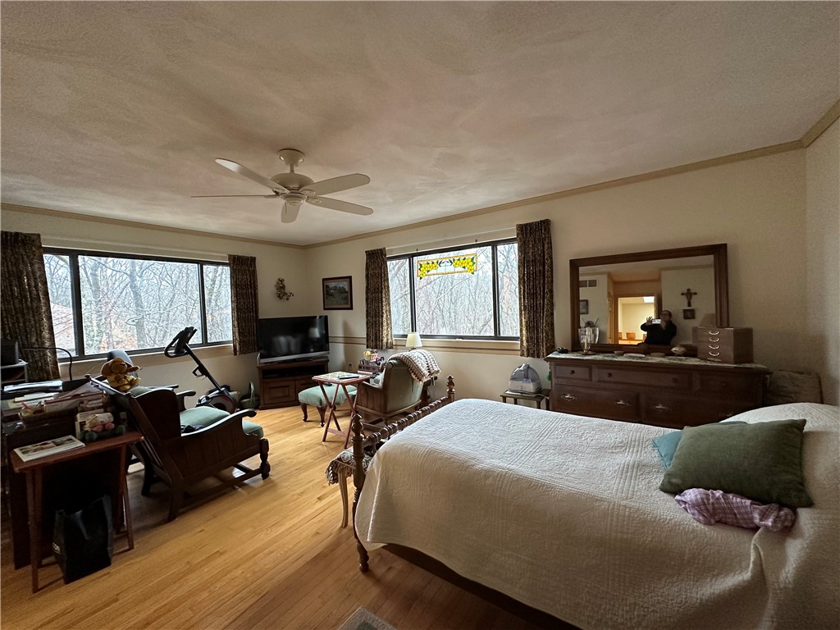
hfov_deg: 102.1
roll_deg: +2.8
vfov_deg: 85.7
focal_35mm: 14
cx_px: 420
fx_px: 340
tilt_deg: -1.1
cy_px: 315
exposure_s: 1/60
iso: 400
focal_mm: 2.22
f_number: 2.2
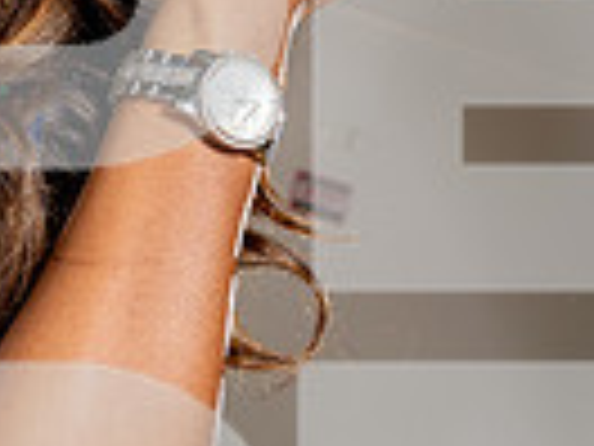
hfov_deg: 15.3
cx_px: -315
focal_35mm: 118
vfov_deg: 12.5
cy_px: 56
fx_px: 2025
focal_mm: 28
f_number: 5.6
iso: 200
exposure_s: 1/250
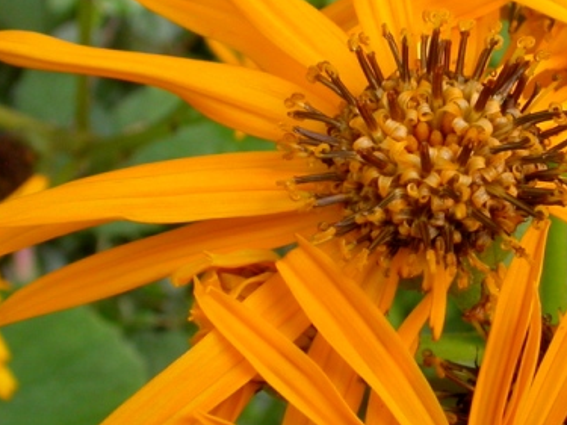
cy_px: 175
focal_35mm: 90
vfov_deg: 16.4
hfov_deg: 21.5
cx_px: 454
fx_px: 1474
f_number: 5
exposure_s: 1/49
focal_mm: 9.5
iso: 100
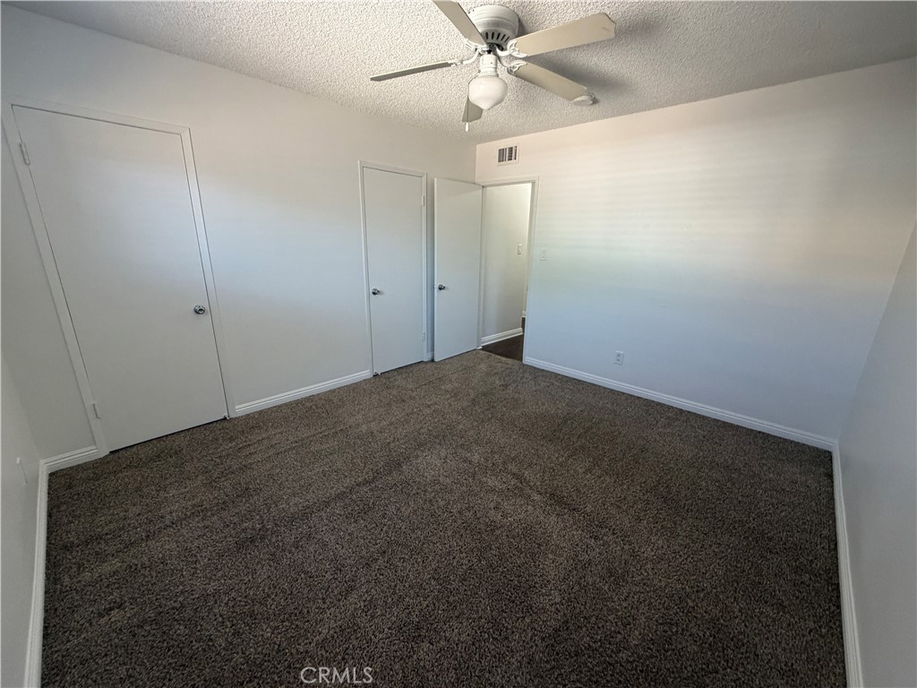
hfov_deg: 102.1
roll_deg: -1.0
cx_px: 458
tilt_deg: -17.7
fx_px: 371
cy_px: 344
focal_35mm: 14
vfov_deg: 85.7
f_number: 2.2
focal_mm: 2.22
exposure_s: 1/88
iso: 320
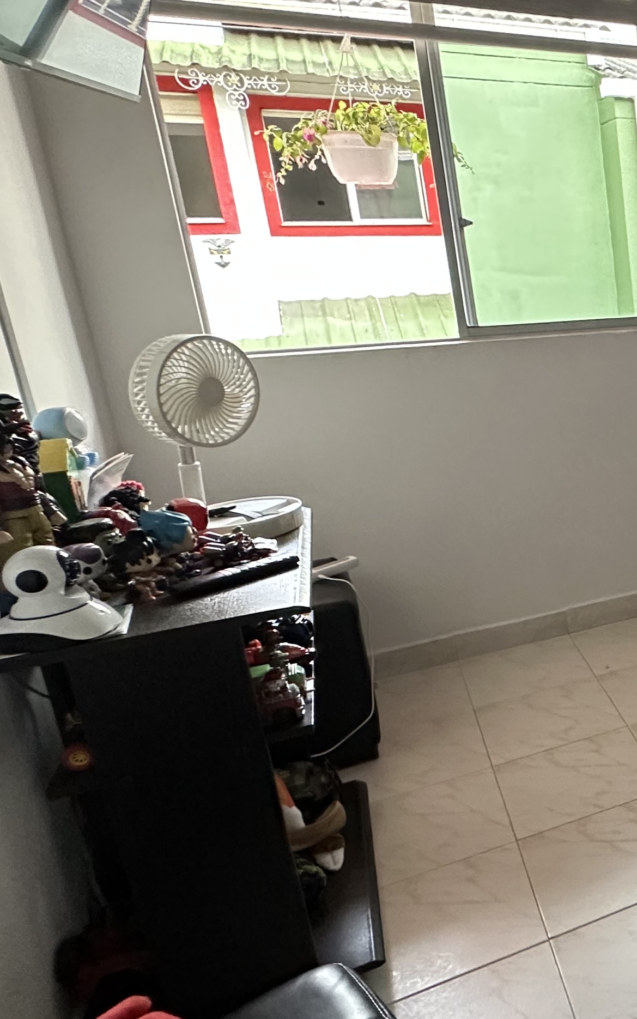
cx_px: 890
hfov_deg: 29.2
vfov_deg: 59.6
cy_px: 482
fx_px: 889
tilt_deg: -14.7
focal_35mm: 32
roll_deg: +0.4
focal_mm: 2.22
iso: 400
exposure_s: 1/60
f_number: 2.2
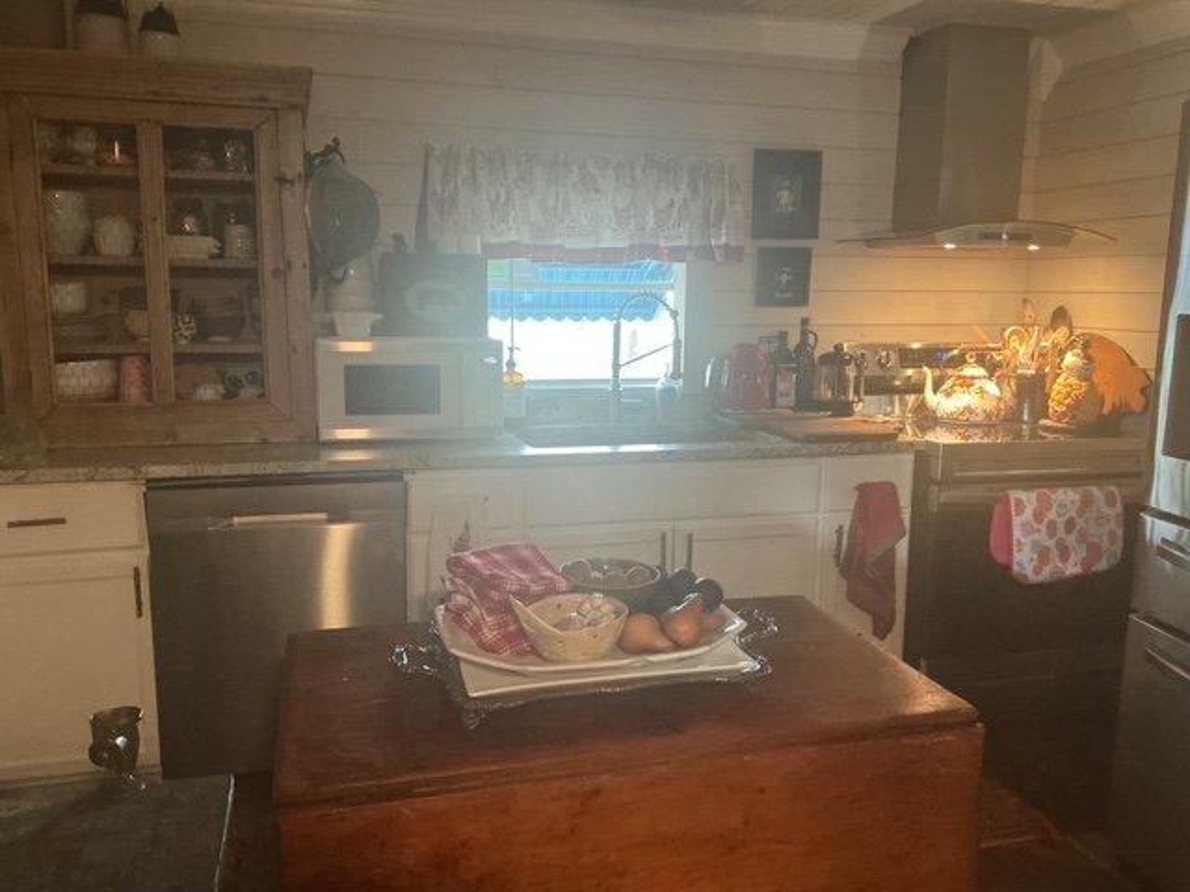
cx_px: 595
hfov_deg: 61.7
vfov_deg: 48.2
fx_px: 997
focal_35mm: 29
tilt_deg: -6.6
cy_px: 446
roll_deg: +0.0
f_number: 1.8
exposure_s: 1/40
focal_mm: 3
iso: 320
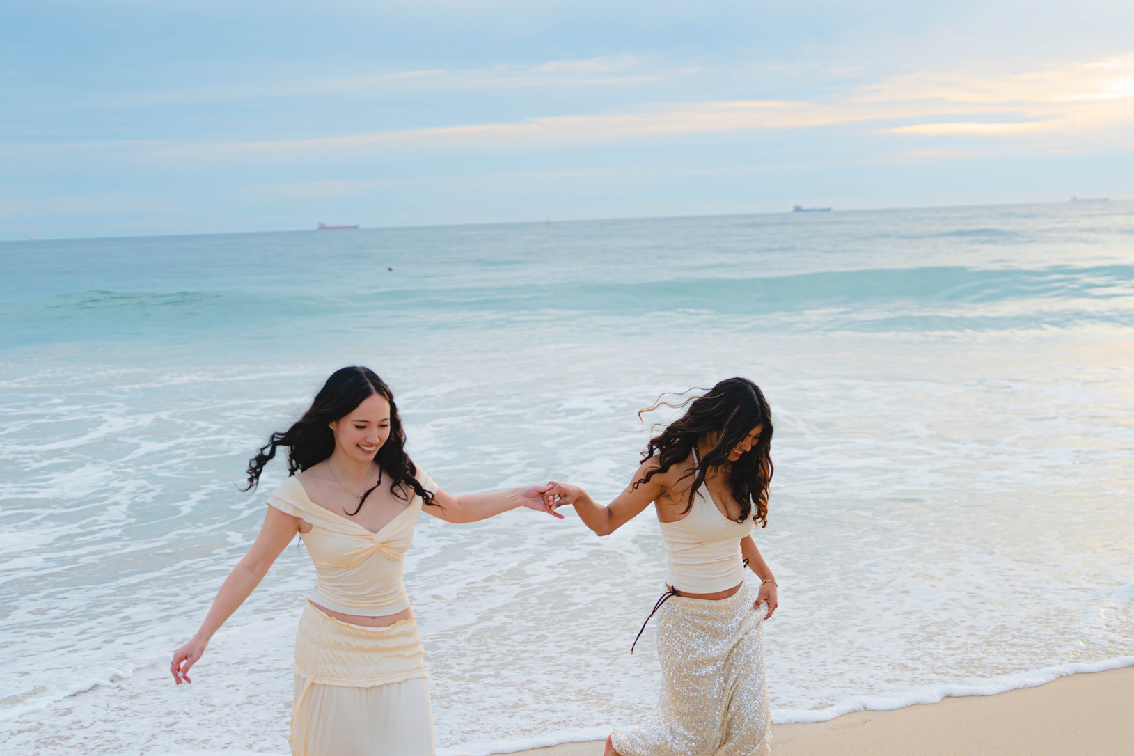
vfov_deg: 24.2
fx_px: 1764
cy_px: 311
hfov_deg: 35.6
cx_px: 632
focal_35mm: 56
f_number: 2
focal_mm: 38
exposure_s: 1/8000
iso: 1600
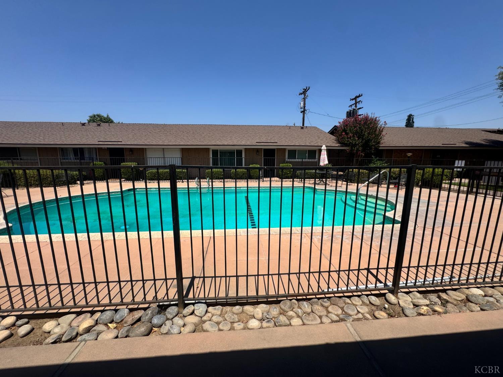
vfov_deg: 85.7
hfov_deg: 102.1
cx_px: 252
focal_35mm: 14
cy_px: 188
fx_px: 203
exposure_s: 1/2874
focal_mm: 2.22
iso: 50
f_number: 2.2
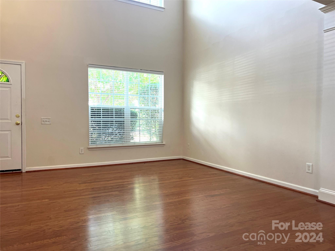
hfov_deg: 67.3
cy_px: 126
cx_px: 168
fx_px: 252
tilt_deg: +0.3
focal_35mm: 26
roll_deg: +0.0
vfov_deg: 53.1
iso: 100
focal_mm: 5.7
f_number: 1.5
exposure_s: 1/120
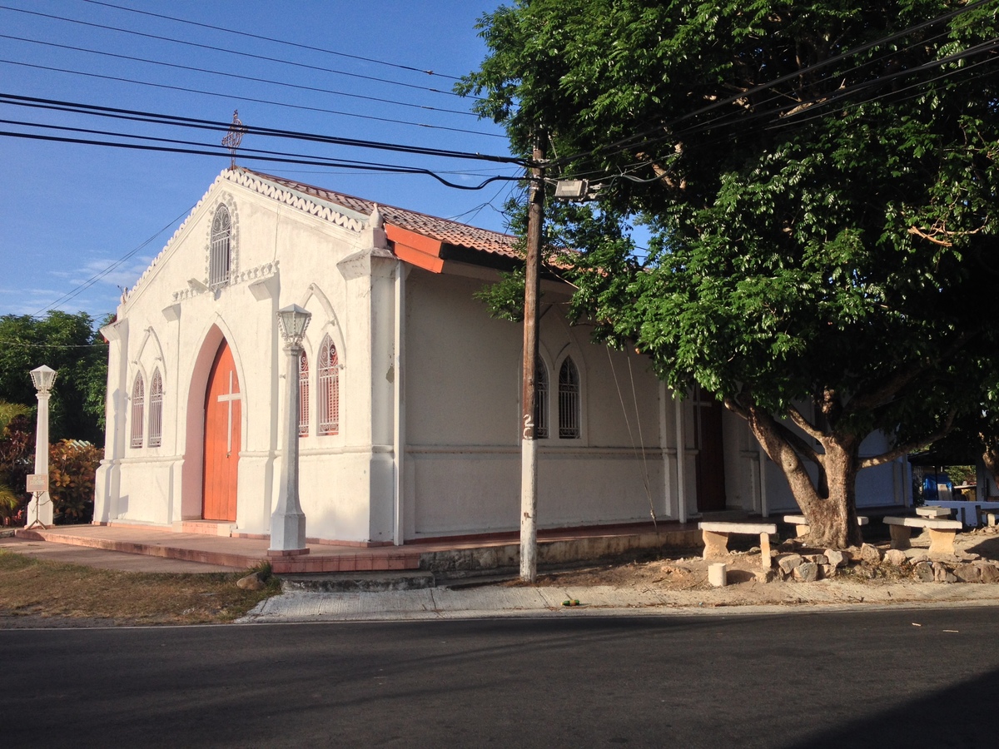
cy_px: 374
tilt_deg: +1.9
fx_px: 1010
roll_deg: +1.1
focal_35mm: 35
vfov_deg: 40.7
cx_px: 500
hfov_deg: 52.6
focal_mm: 4.28
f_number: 2.4
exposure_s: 1/1672
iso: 50
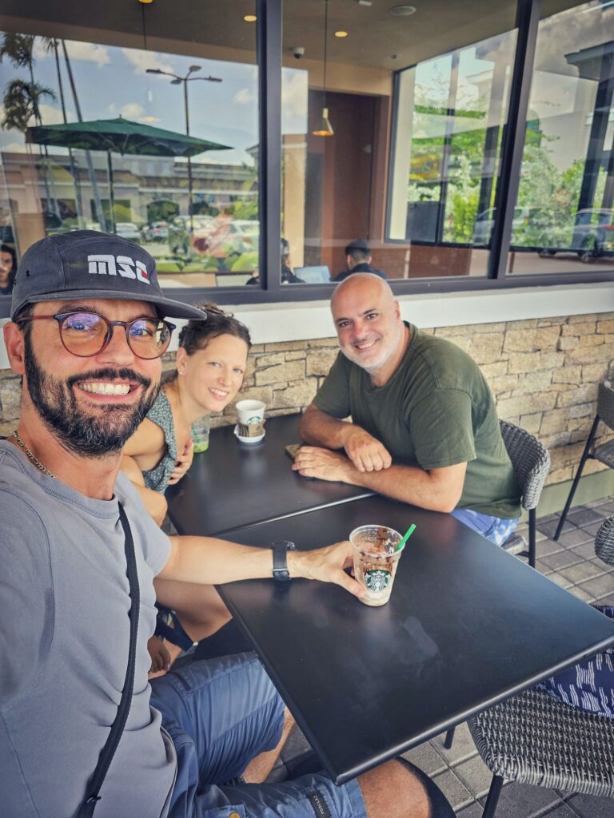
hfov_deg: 58.9
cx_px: 307
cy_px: 409
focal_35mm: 23
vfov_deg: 73.9
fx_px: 544
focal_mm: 6.3
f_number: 1.7
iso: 32
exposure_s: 1/180
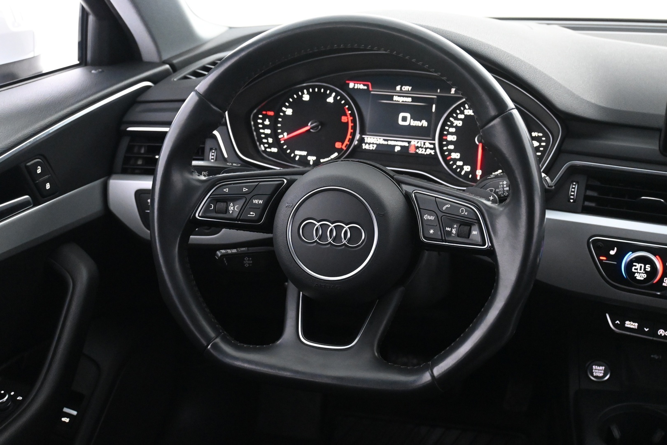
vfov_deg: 29.9
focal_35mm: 45
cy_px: 222
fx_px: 834
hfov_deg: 43.6
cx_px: 334
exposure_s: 1/50
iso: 5600
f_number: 4.8
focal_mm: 30
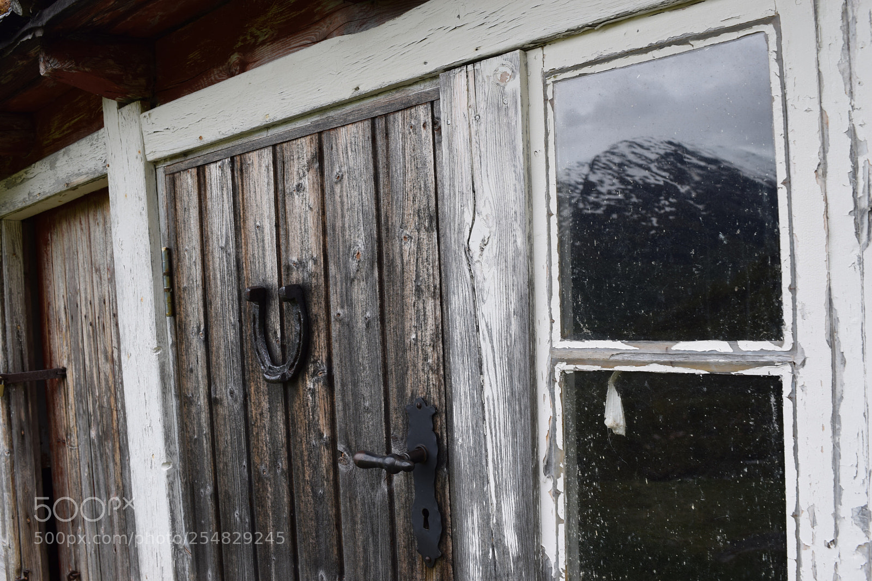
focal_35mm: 33
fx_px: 799
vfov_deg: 40.0
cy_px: 290
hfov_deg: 57.2
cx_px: 436
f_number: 9
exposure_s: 1/30
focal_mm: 22
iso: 100
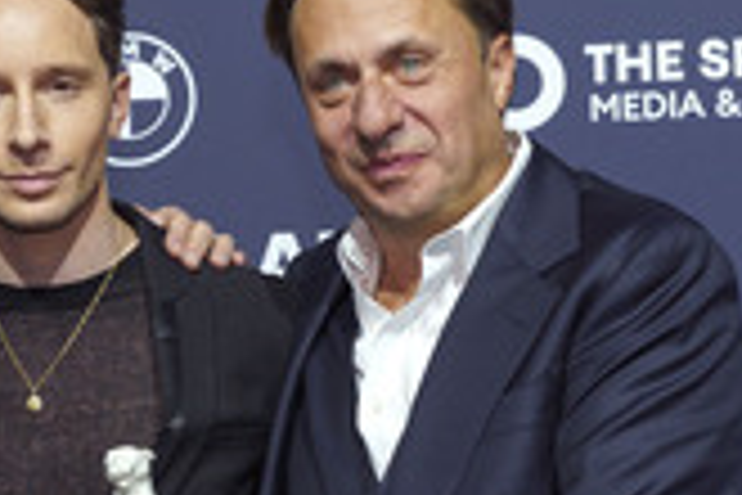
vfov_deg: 13.5
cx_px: 70
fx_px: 2082
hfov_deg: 19.8
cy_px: 328
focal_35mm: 101
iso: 1250
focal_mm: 37
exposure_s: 1/250
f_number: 5
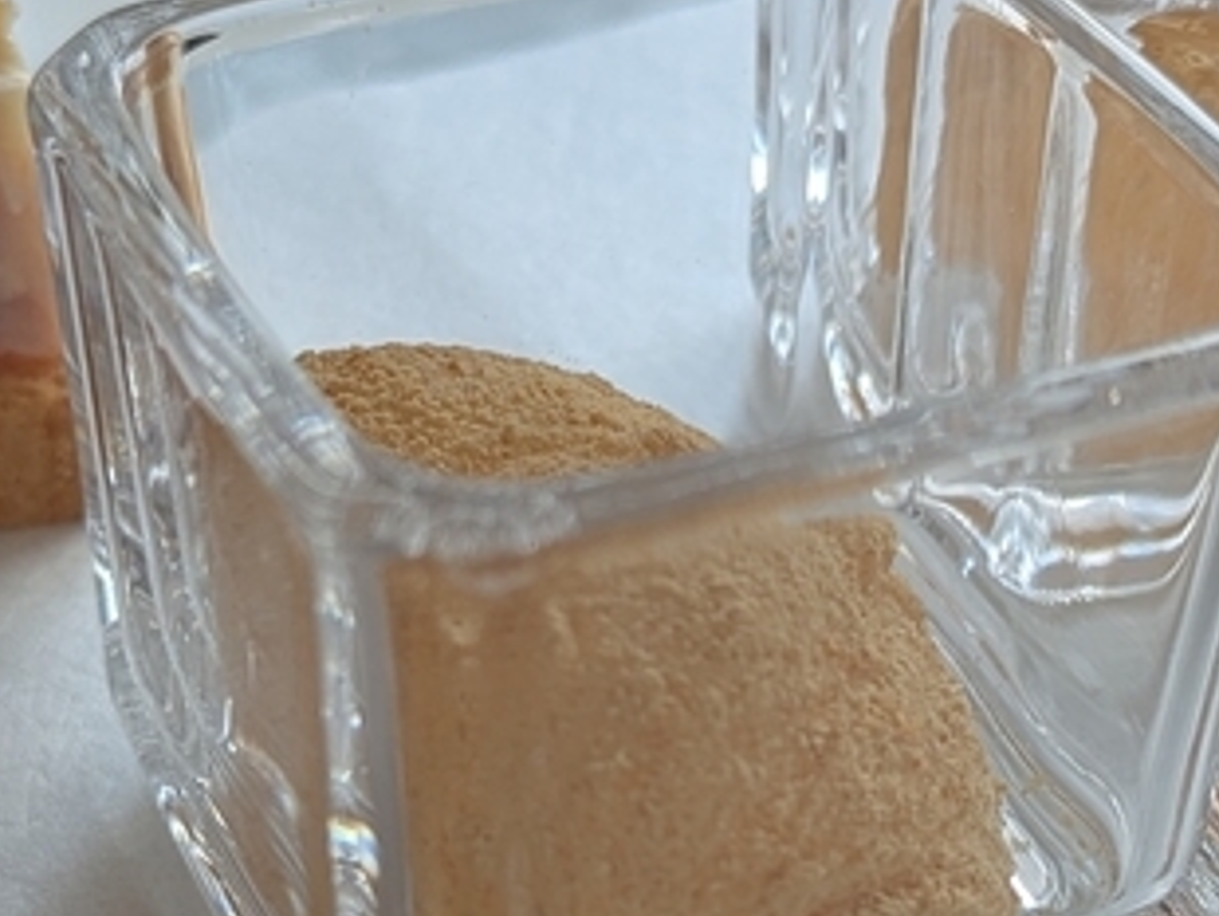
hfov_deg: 21.0
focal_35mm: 93
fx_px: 3278
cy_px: 609
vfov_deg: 15.9
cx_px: 727
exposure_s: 1/43.4
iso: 55
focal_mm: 6.81
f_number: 1.85
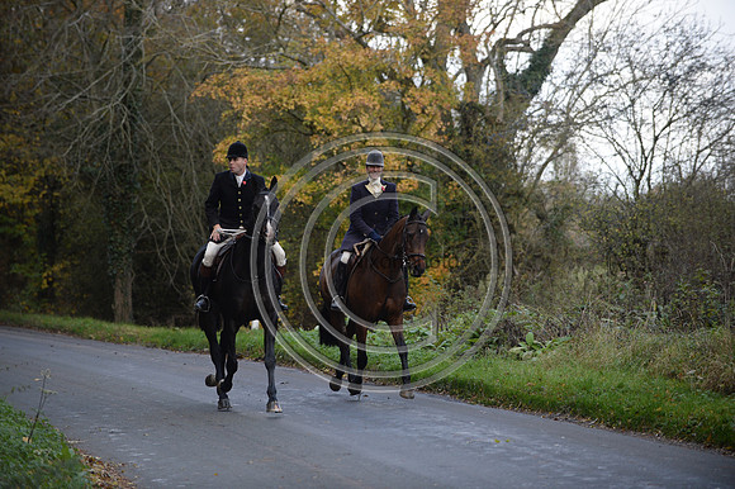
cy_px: 244
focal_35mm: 150
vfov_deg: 9.1
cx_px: 368
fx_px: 3061
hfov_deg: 13.7
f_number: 2.8
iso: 800
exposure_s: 1/1250
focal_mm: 150
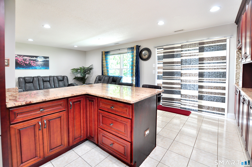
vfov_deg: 77.2
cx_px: 126
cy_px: 84
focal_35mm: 15
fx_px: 105
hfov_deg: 100.5
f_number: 4.5
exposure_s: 1/25
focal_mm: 10
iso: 400
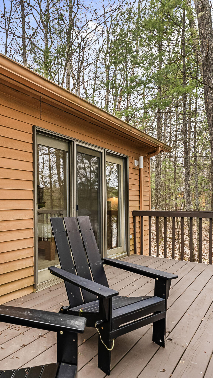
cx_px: 23
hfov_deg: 44.8
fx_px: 234
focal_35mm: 23
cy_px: 189
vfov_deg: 78.1
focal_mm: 14.8
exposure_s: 1/200
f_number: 8
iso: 640
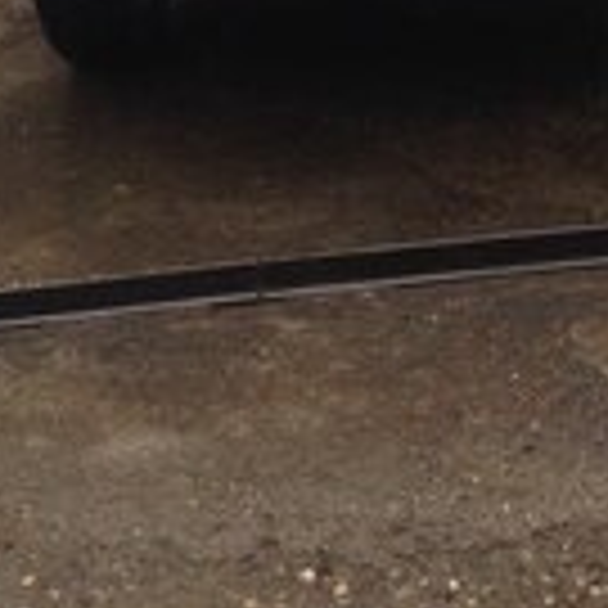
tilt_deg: -7.0
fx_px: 2126
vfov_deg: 15.6
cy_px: -135
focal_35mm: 107
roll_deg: +2.3
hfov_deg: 16.3
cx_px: 374
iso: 50
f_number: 2.4
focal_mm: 4.12
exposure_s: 1/120
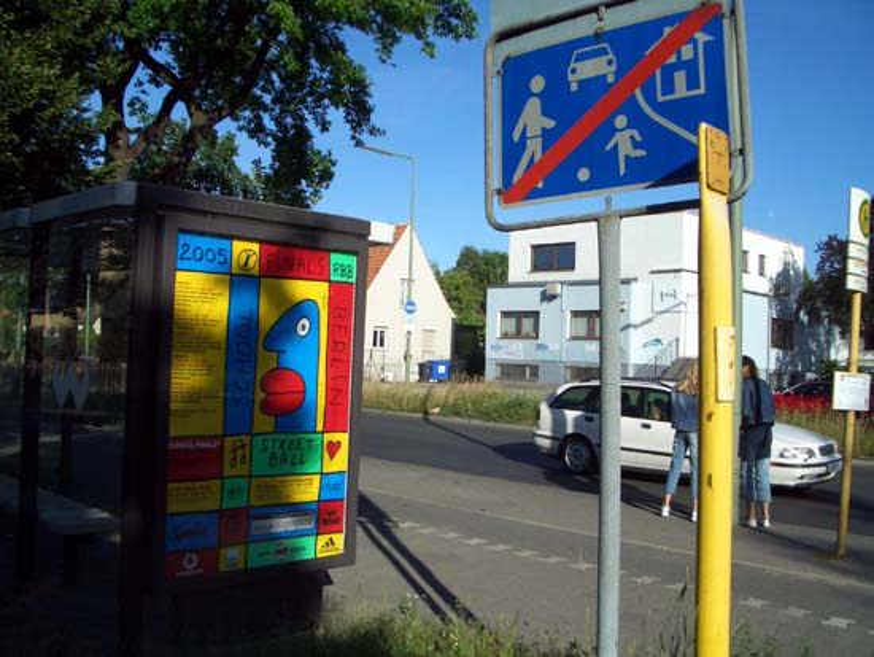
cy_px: 328
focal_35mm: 35
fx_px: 884
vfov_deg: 40.7
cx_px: 437
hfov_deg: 52.6
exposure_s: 1/640
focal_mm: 5.8
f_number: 4.3
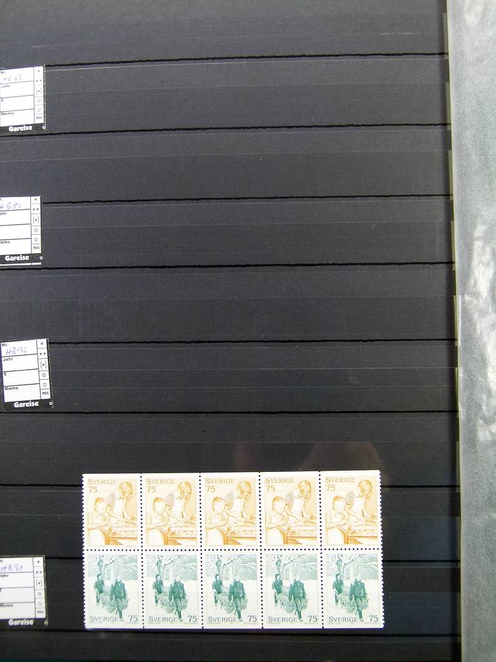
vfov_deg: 47.9
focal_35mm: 39
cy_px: 331
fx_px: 745
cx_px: 248
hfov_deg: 36.8
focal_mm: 7
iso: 125
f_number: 3.1
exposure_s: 1/60
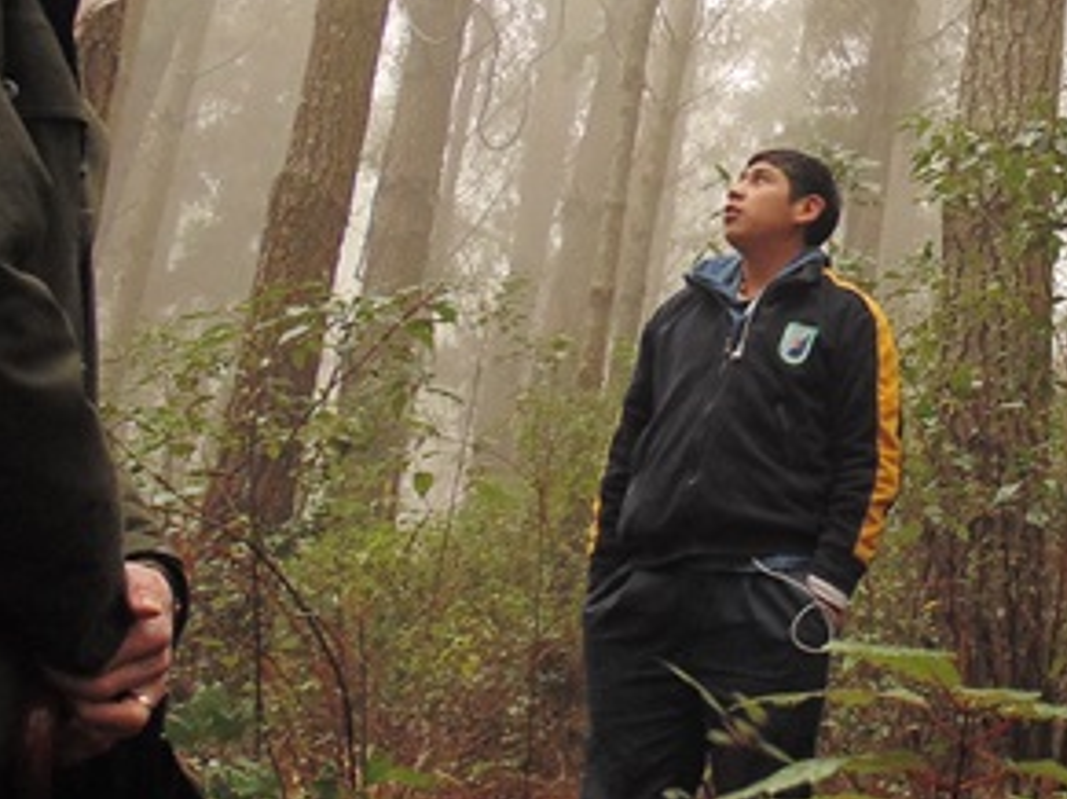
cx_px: 1203
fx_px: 2095
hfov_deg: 26.2
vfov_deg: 21.5
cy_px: 295
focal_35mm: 68
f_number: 3.1
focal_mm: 4
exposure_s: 1/13
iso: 100
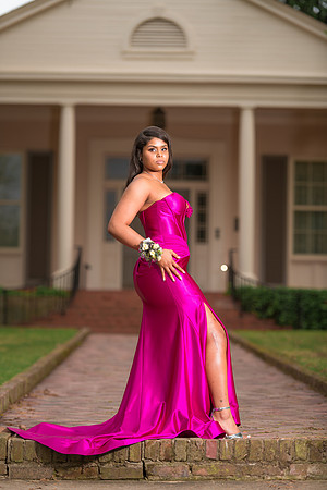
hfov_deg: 10.2
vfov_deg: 15.2
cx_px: 164
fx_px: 1839
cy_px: 245
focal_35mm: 135
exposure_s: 1/250
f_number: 2.8
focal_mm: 135
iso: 100
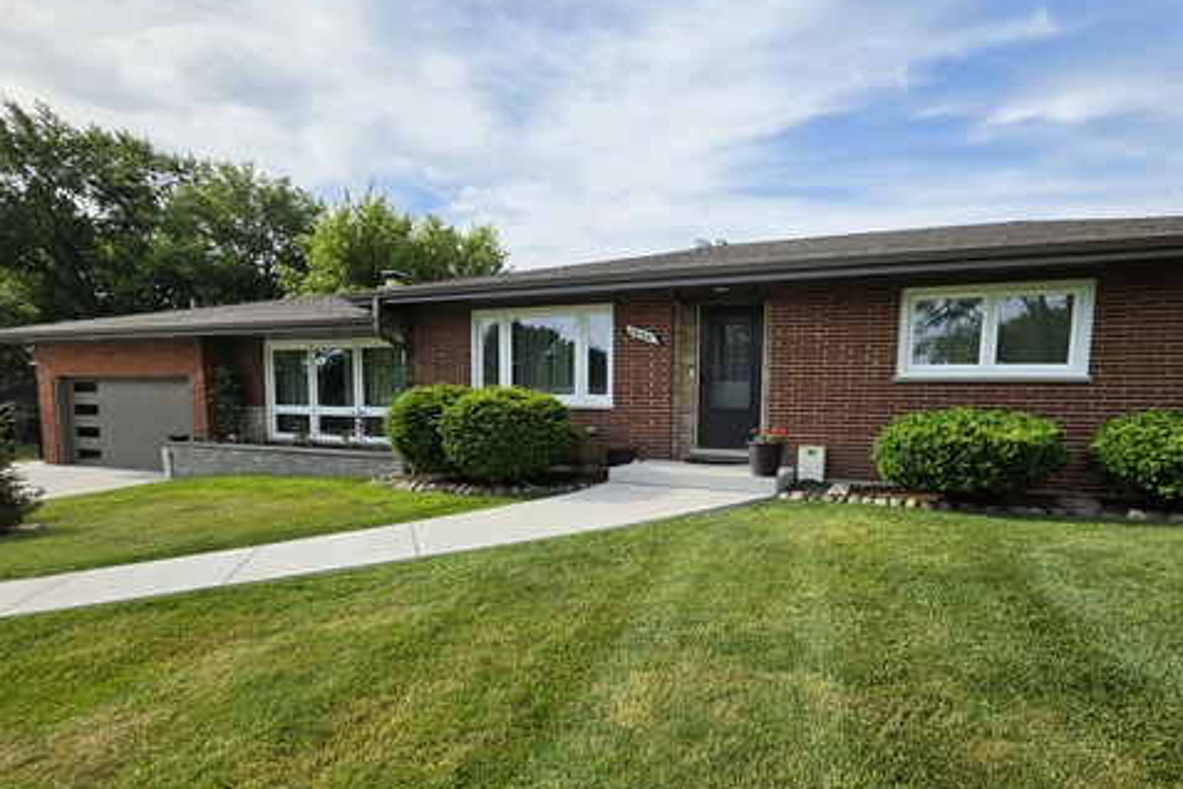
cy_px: 466
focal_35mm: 17
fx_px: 559
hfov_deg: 92.9
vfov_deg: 69.8
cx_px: 660
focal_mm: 2.2
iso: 32
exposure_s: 1/1904
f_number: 1.9
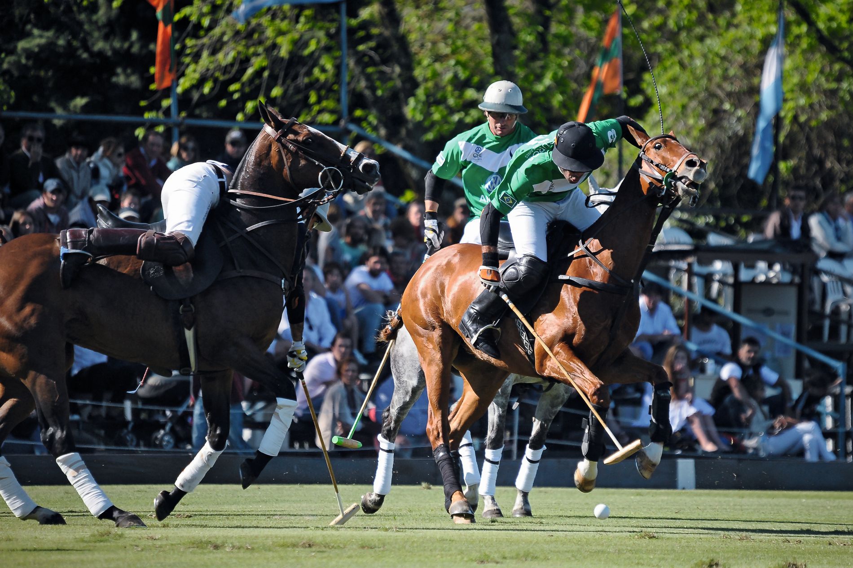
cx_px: 426
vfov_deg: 2.7
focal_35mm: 500
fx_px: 11844
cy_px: 284
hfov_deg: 4.1
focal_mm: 500
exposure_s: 1/1600
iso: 1000
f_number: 7.1
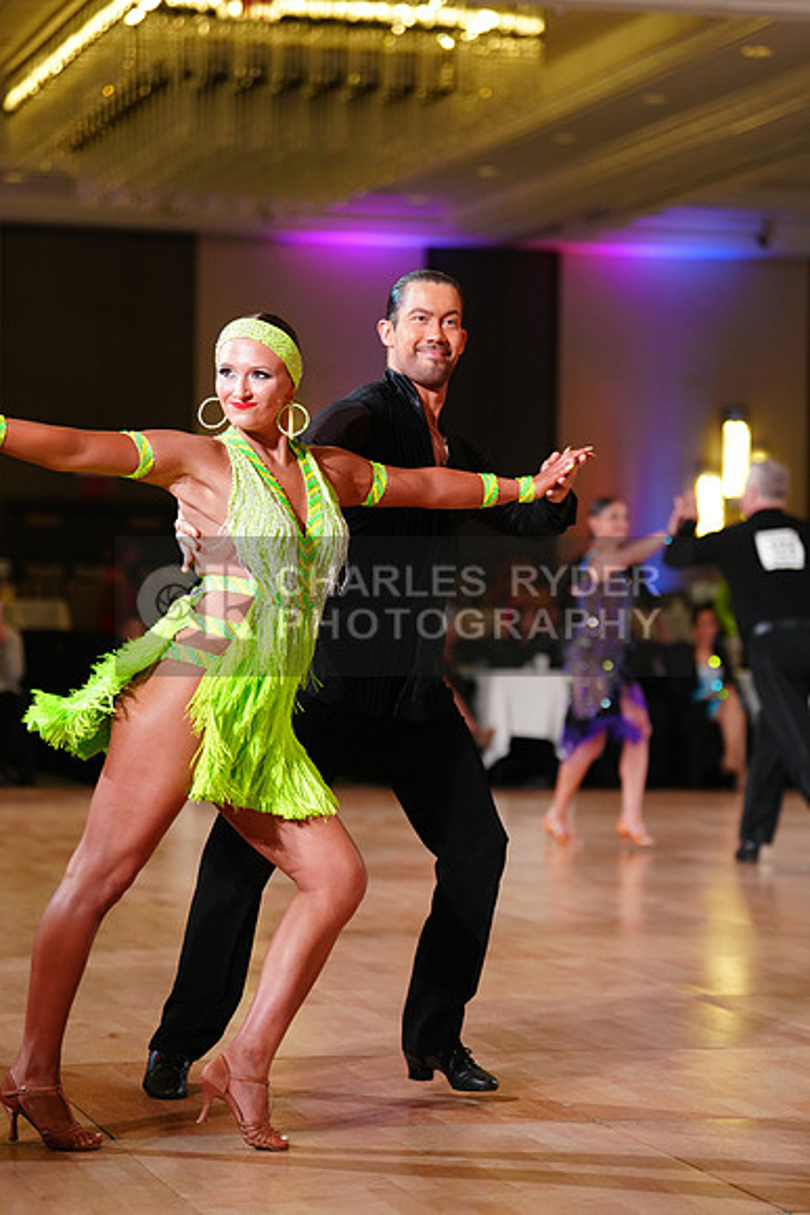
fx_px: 3238
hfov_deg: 14.3
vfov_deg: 21.2
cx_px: 405
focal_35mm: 96
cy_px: 608
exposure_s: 1/400
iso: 1600
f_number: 2.8
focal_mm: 96
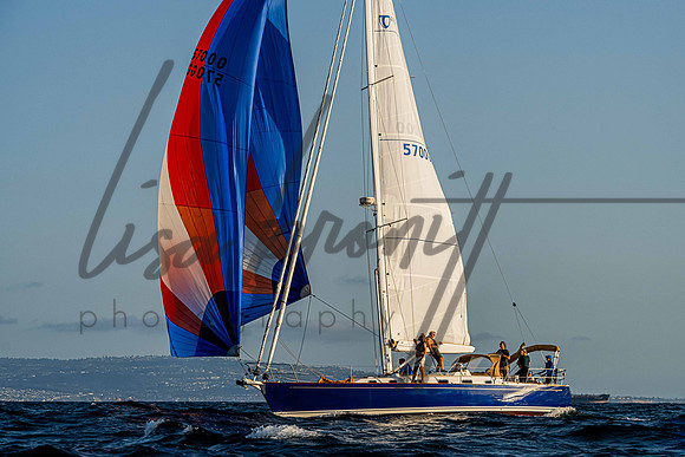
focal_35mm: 141
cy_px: 228
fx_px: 2681
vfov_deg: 9.7
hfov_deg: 14.5
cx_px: 451
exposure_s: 1/1600
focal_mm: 105
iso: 400
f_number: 8
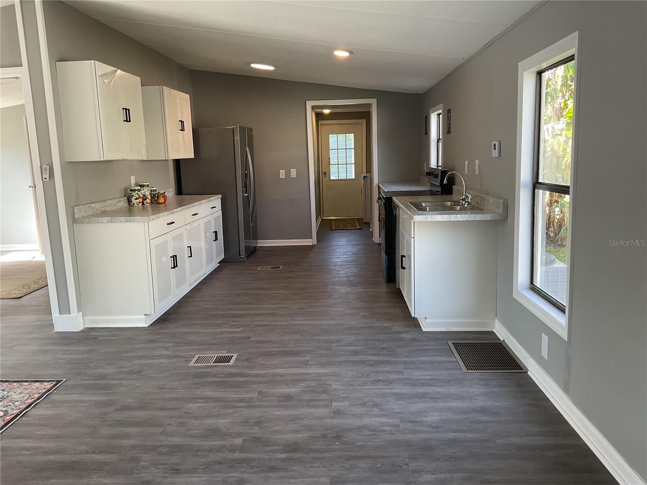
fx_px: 542
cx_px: 324
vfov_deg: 48.2
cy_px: 242
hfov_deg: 61.7
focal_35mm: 29
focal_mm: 3
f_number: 1.8
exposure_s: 1/120
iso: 64
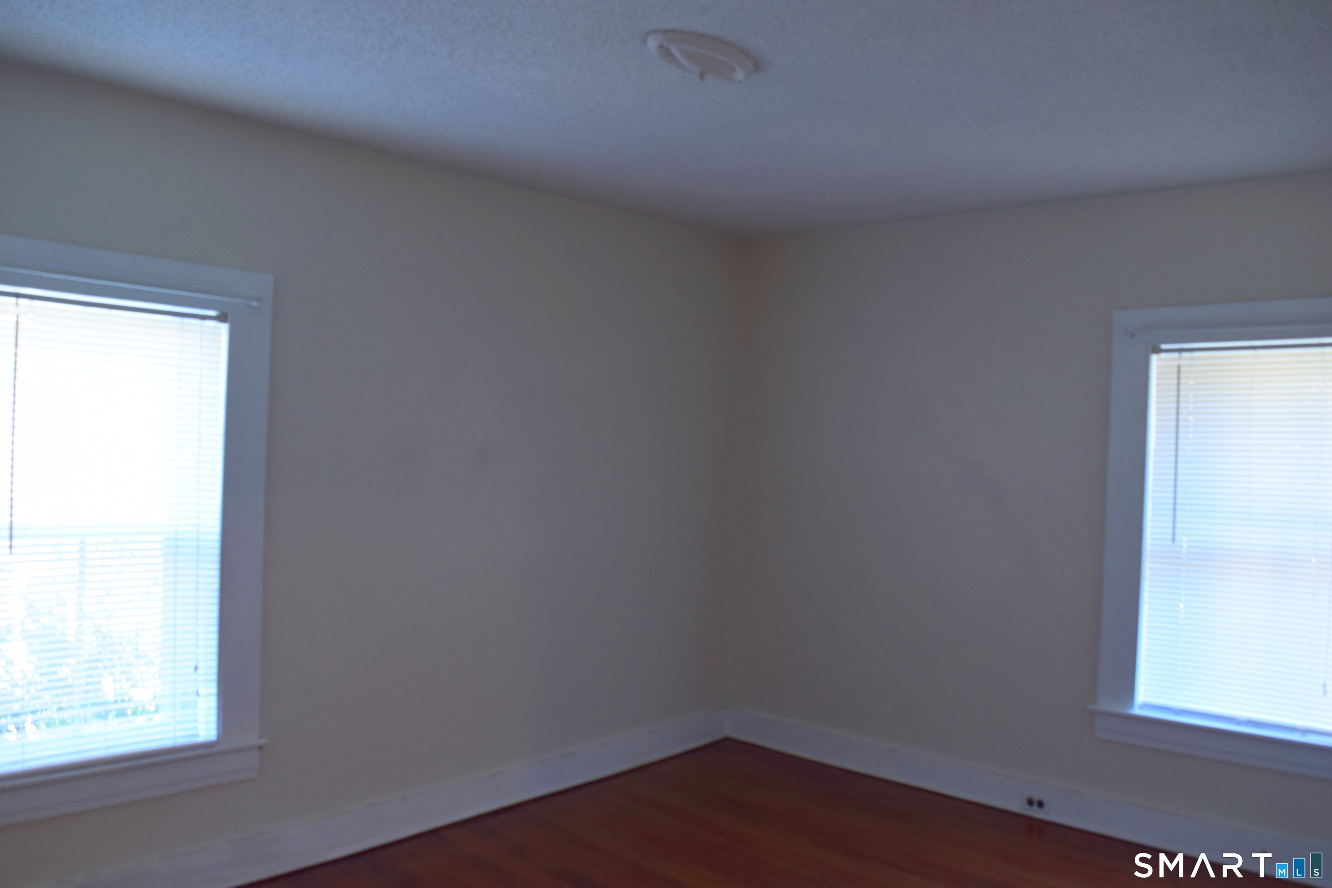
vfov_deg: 47.9
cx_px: 666
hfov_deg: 67.4
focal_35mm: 27
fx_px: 999
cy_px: 444
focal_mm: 18
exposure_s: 1/15
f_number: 6.3
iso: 400
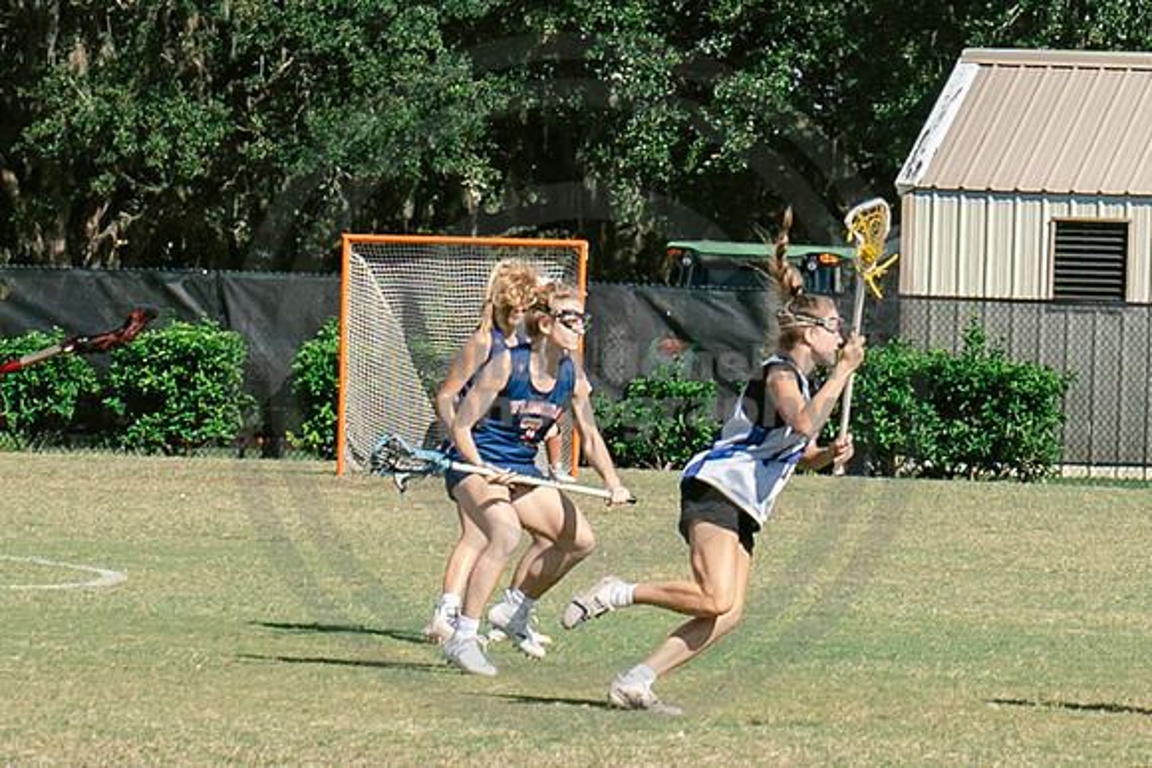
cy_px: 116
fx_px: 13463
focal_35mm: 421
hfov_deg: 4.9
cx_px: 932
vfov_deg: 3.3
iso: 250
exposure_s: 1/1250
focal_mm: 70
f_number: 5.6
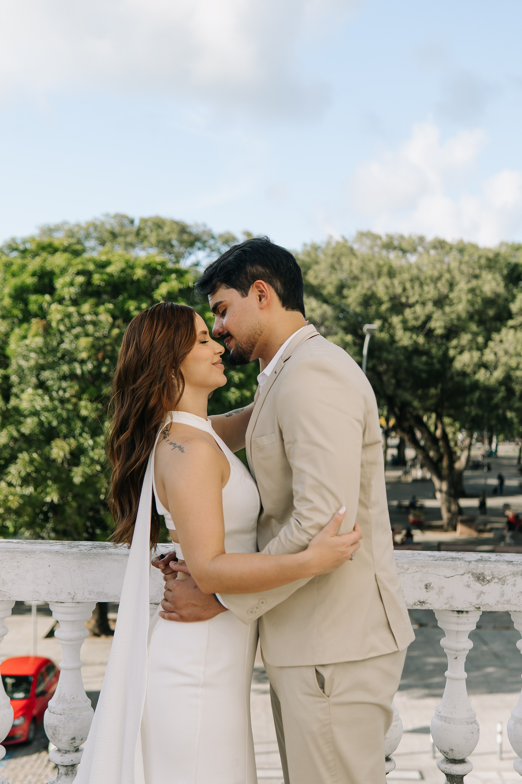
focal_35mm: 45
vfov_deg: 43.6
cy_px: 392
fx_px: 979
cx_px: 261
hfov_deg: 29.9
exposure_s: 1/800
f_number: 2.5
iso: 100
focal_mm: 30
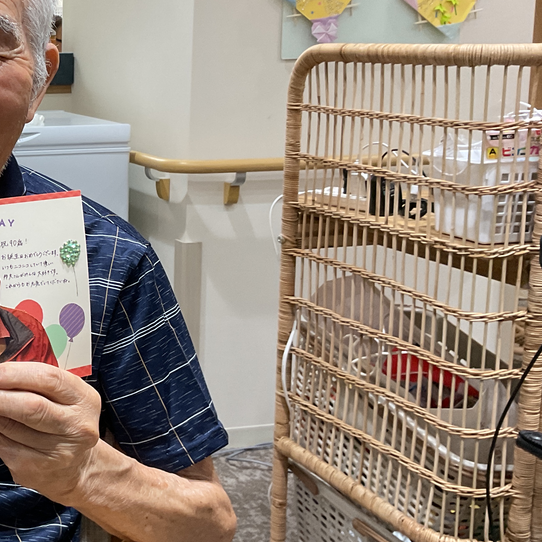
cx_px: -64
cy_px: 206
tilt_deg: -9.9
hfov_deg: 27.0
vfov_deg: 29.4
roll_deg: +0.7
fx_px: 1027
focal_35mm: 58
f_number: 1.8
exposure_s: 1/60
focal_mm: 3
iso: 80
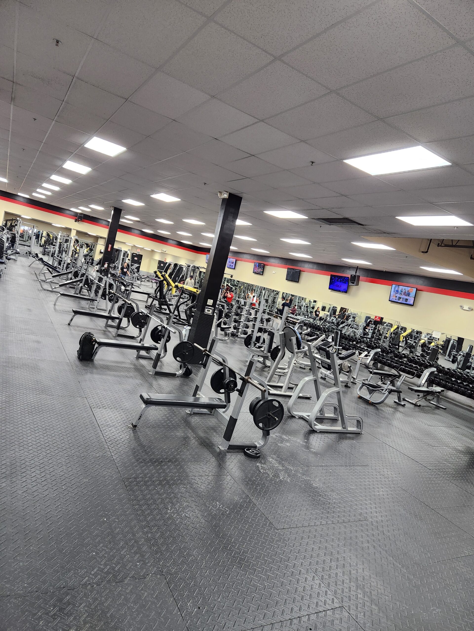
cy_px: 316
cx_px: 237
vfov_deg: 73.9
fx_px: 420
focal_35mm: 23
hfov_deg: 58.9
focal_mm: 5.4
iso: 320
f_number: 1.8
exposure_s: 1/120
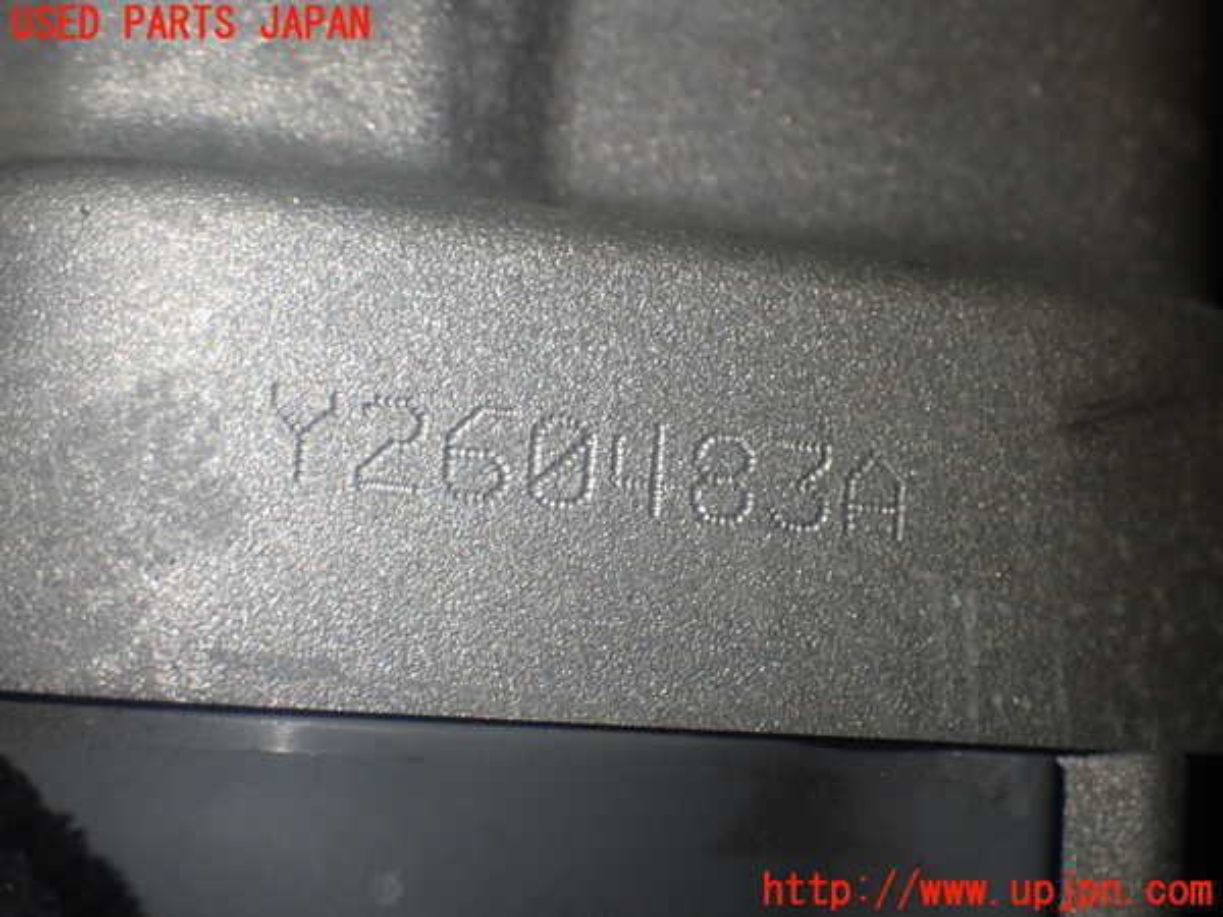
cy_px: 458
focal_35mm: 50
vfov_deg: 29.1
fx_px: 1767
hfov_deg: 38.2
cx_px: 612
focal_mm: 9.01
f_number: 3.2
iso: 200
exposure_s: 1/60
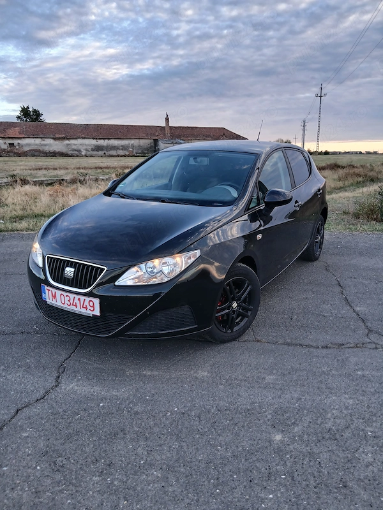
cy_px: 255
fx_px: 384
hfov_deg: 53.1
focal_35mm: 26
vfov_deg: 67.3
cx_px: 192
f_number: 1.8
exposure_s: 1/60
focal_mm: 3.98
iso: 64
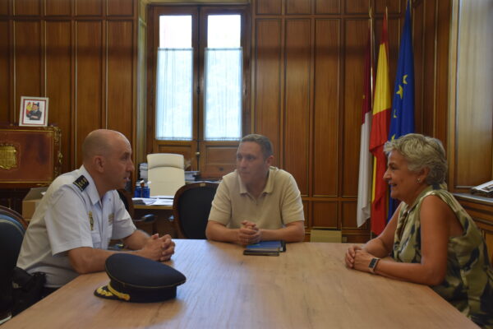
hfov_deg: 53.1
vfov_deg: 36.9
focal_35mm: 36
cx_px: 246
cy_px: 164
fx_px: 493
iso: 400
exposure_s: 1/80
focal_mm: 24
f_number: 4.5
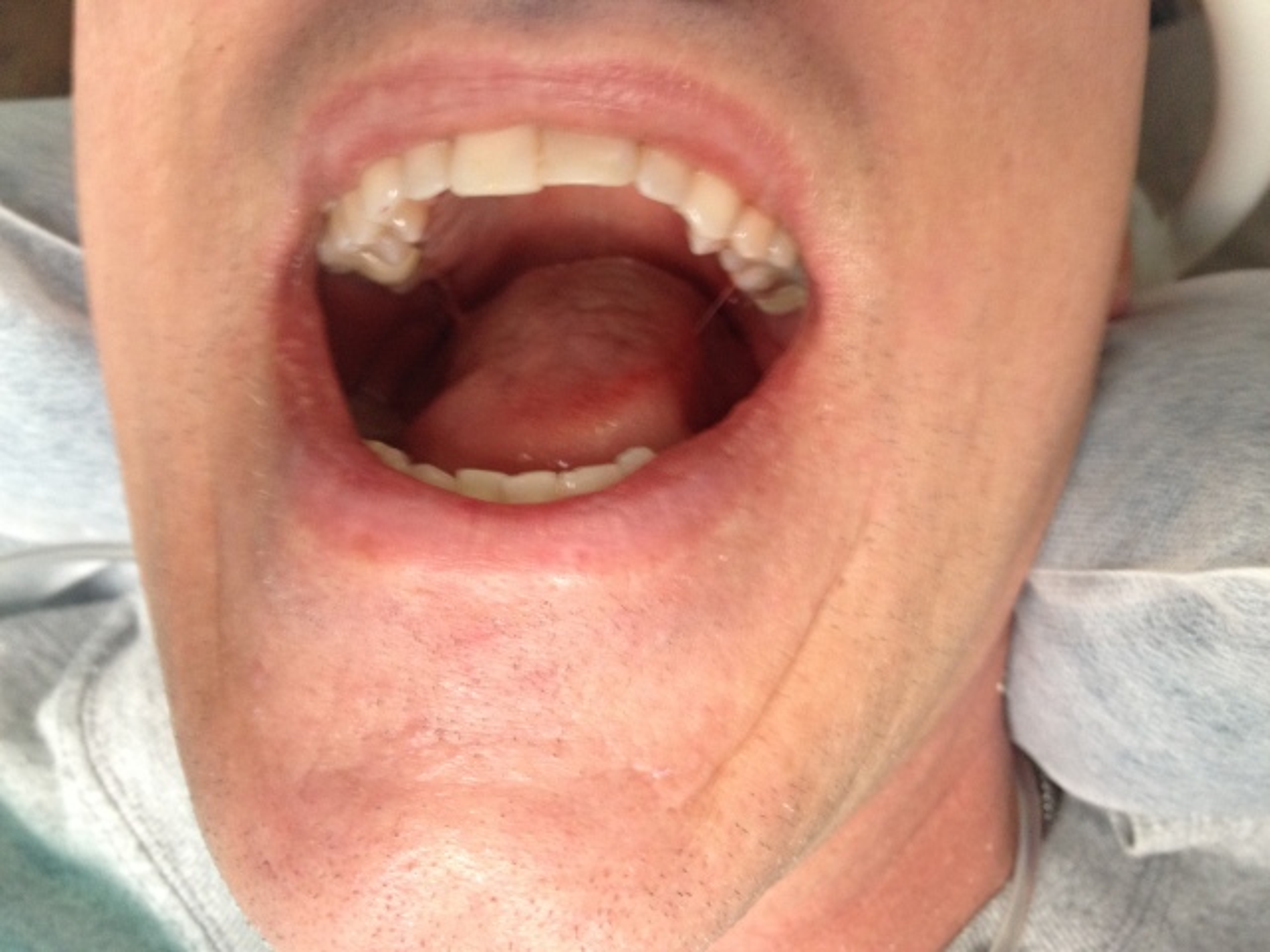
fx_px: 1284
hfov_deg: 52.6
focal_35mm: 35
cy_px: 476
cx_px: 635
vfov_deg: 40.7
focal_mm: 4.28
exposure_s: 1/20
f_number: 2.4
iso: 160
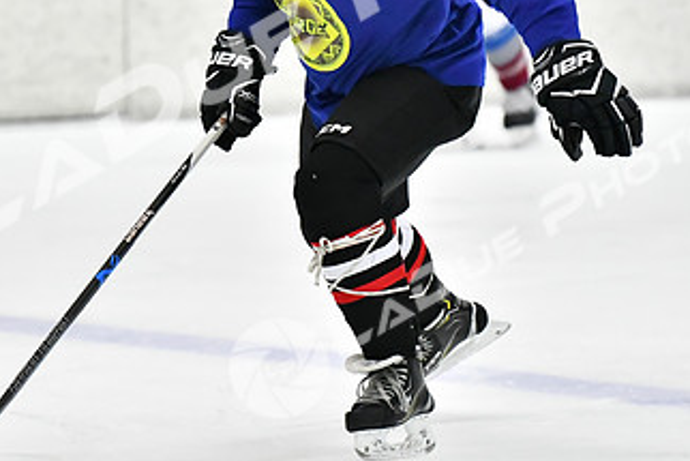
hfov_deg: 5.9
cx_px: 225
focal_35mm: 351
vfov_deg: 3.9
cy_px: 53
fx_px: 6730
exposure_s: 1/1600
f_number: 2.8
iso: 6400
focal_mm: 130
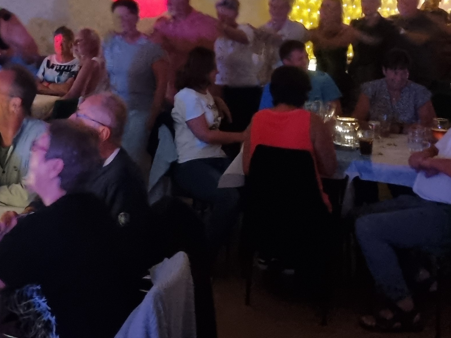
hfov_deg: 28.2
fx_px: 873
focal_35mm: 67
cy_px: 5
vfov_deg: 21.2
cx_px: 72
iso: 1600
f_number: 1.8
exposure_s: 1/25
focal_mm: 5.4
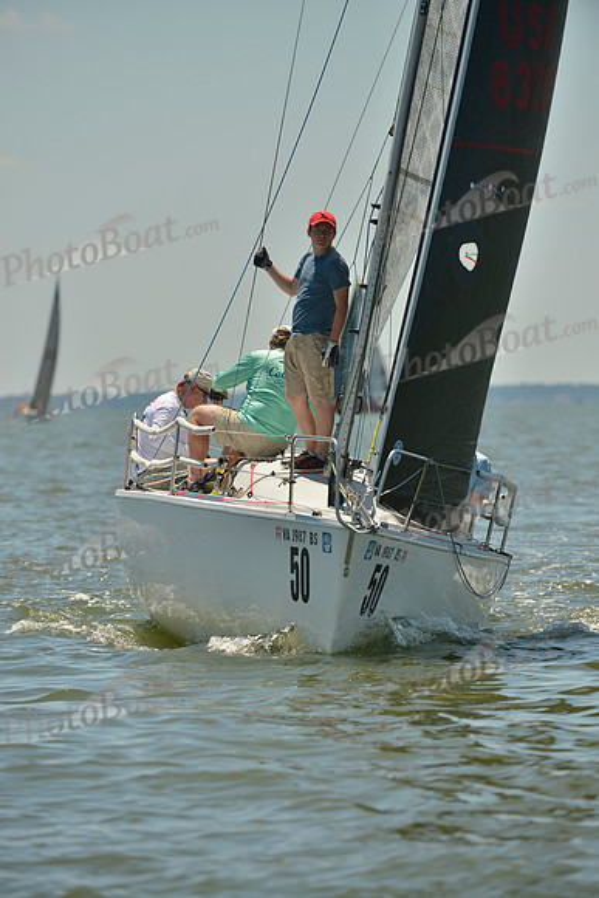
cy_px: 449
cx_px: 300
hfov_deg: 4.9
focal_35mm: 280
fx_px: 6984
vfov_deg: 7.4
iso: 200
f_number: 5.6
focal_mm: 280
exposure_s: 1/1600
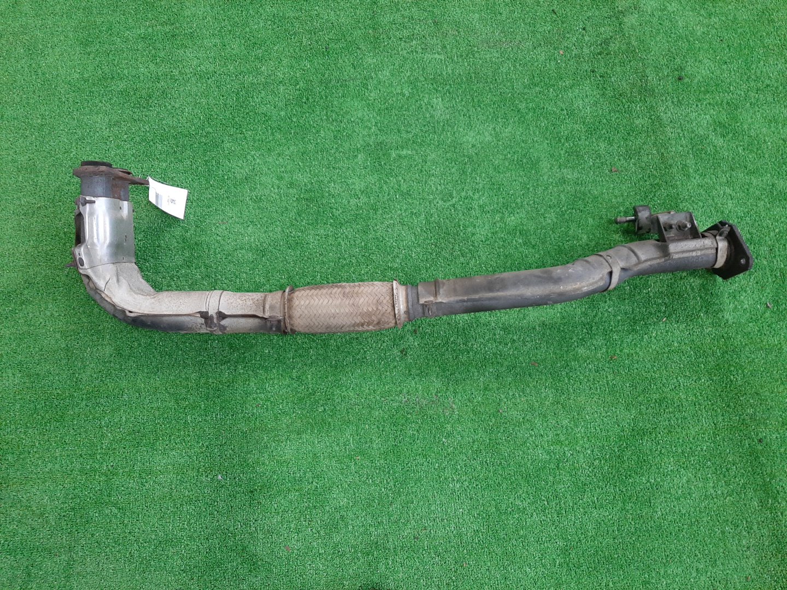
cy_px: 295
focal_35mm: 26
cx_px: 394
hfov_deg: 67.3
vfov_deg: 53.1
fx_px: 591
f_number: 1.7
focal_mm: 3.93
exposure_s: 1/50
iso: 224
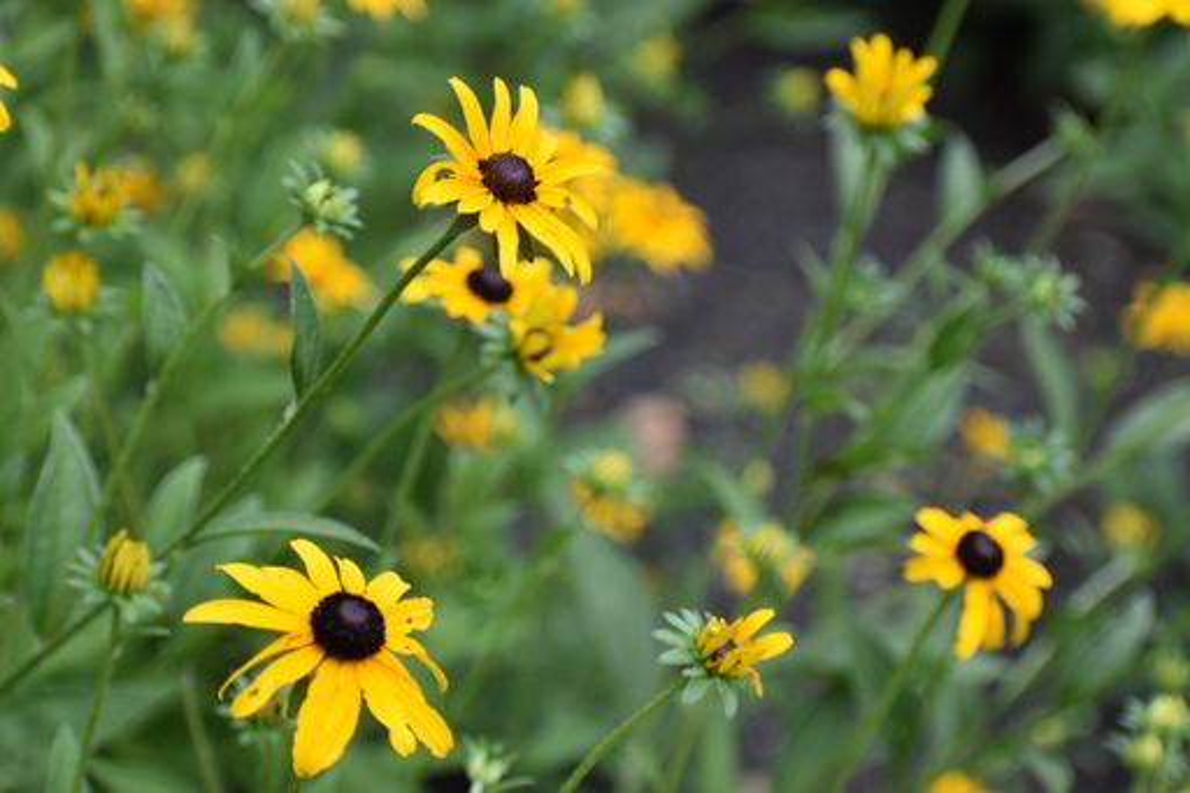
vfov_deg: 13.0
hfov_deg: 19.5
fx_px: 3470
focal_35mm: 105
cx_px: 595
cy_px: 396
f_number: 5
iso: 400
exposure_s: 1/250
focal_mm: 70
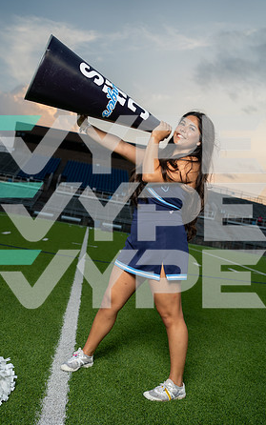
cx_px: 127
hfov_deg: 35.3
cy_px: 212
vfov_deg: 54.0
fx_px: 417
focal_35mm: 36
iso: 400
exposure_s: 1/250
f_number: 4
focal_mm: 35
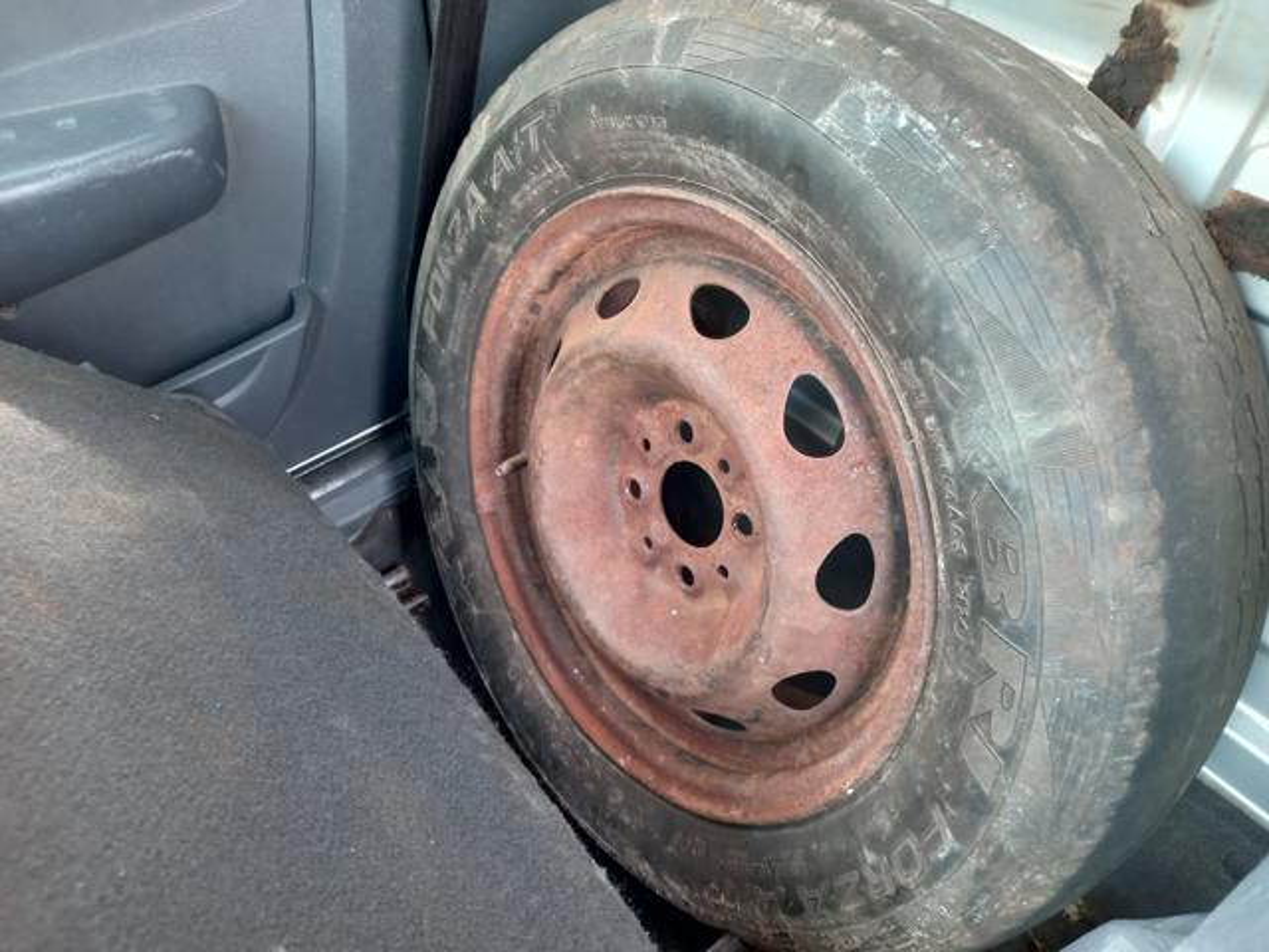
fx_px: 916
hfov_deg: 69.4
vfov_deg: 54.9
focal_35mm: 25
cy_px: 476
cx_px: 634
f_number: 2
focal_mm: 4.6
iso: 200
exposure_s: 1/60
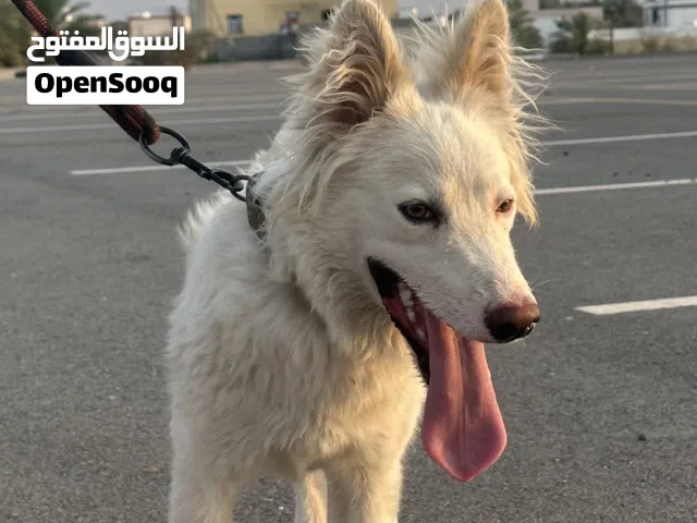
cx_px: 348
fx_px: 966
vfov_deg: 30.3
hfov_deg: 39.7
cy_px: 262
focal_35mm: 48
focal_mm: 6.86
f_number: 1.78
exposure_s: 1/785
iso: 64
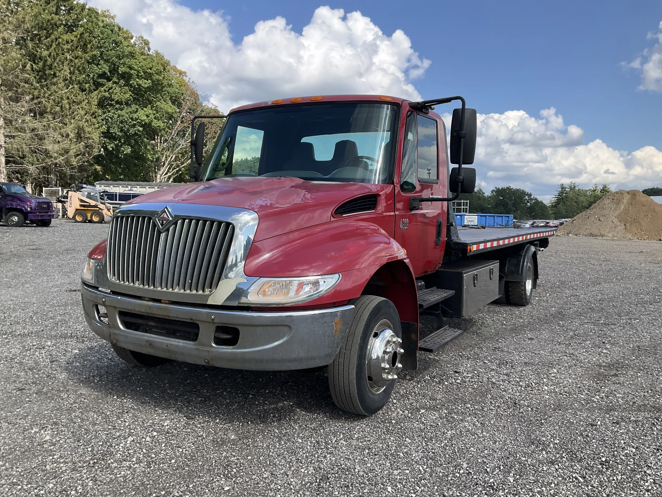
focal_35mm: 29
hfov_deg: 61.7
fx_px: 555
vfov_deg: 48.2
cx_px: 331
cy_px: 248
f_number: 1.8
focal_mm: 3
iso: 25
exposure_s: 1/978
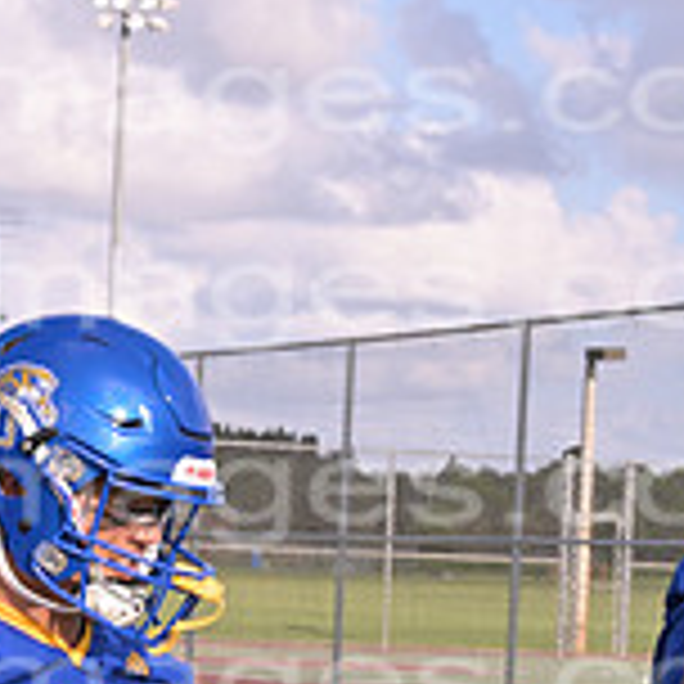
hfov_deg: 11.0
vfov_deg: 11.0
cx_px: -135
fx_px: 3487
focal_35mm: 156
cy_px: 788
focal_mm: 48
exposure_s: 1/250
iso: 125
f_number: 8
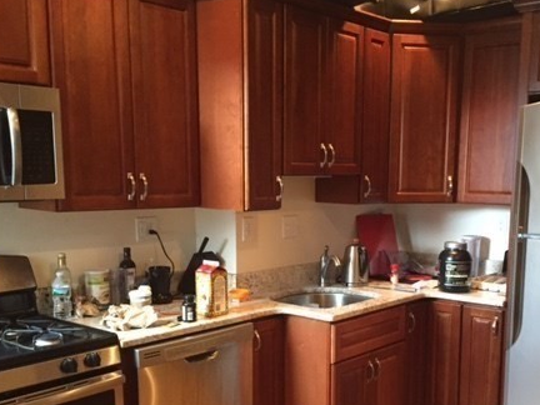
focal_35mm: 43
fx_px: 671
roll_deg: -1.2
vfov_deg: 33.2
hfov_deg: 43.4
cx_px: 344
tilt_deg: -11.4
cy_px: 282
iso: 250
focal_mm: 4.15
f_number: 2.2
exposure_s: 1/30
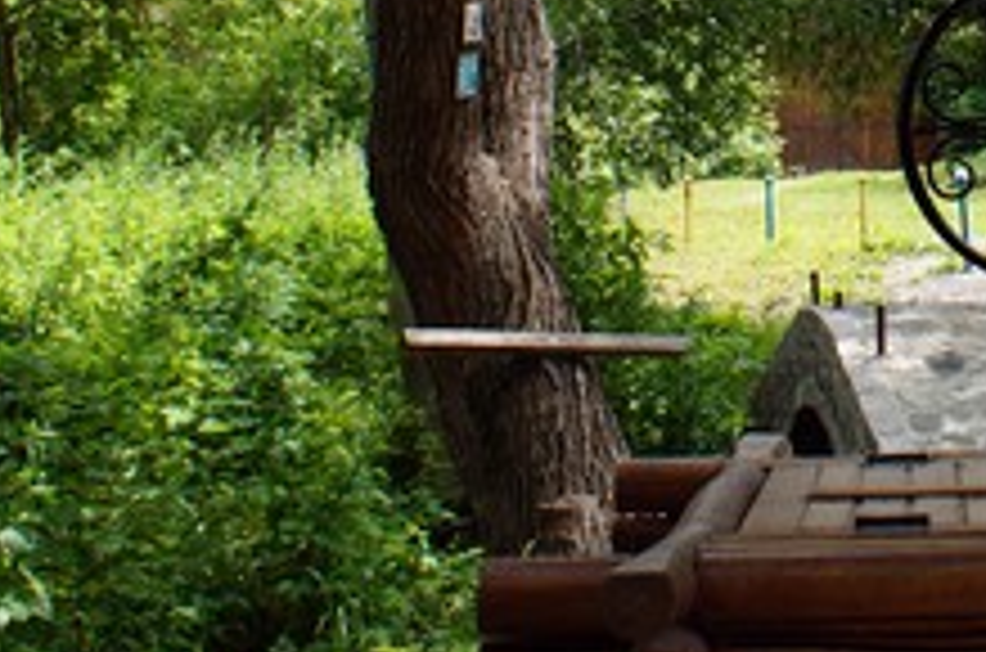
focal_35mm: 96
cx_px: 1027
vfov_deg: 13.7
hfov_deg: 20.5
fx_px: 2624
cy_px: -178
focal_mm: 20
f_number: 6.3
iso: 100
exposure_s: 1/100
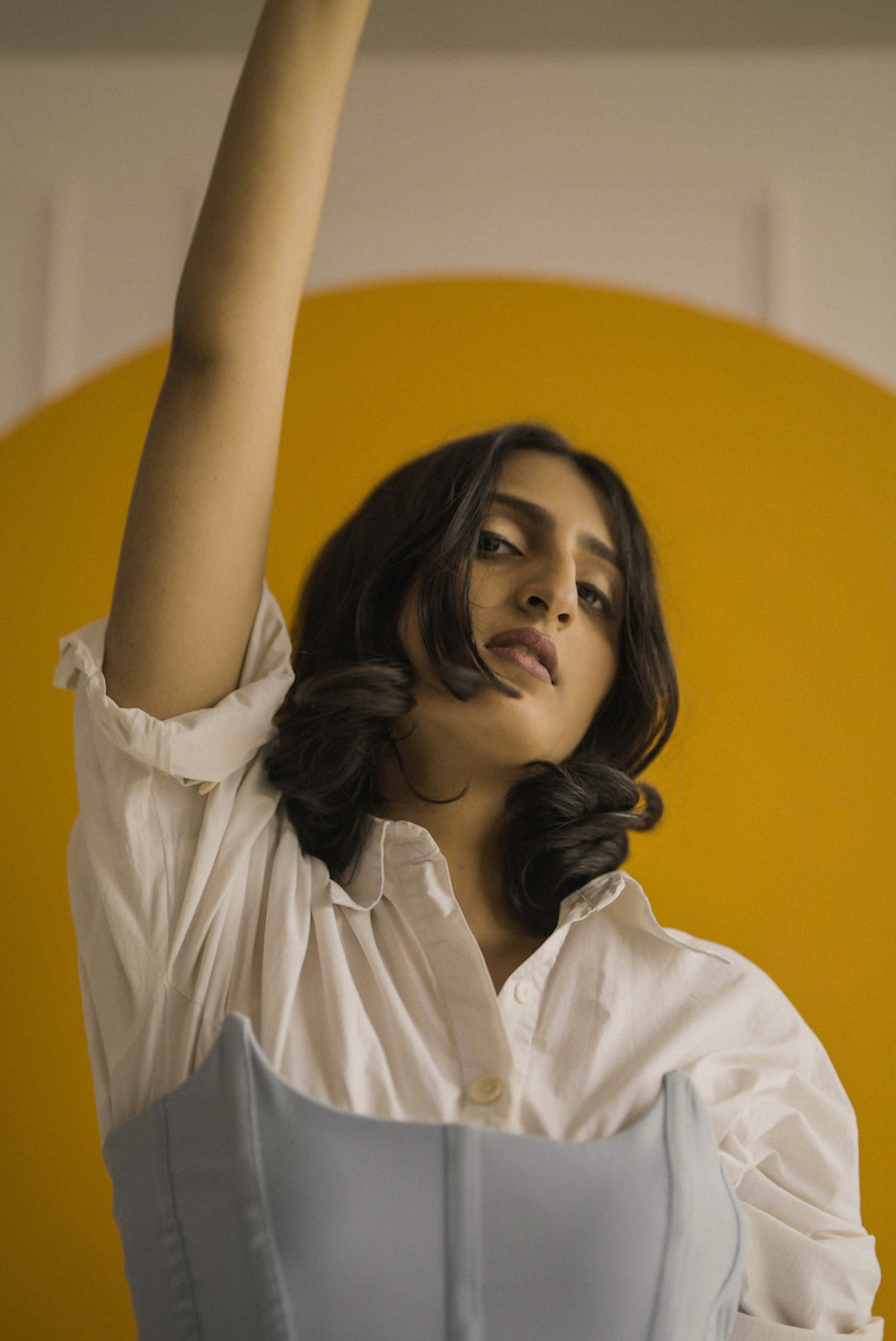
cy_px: 677
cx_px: 442
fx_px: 1975
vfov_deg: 37.5
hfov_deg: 25.6
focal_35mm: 53
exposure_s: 1/500
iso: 200
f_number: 1.2
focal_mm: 50
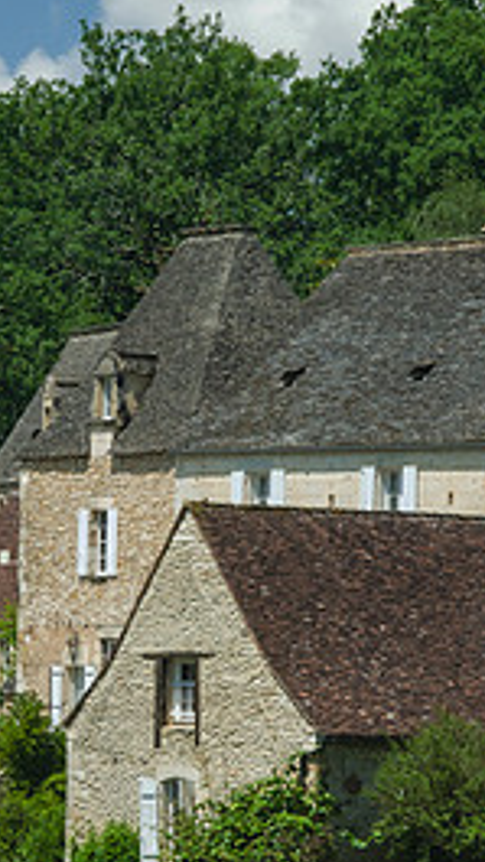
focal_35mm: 281
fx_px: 6426
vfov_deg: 7.7
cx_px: 46
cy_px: 546
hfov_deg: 4.3
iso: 500
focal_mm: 82
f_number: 7.1
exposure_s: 1/800
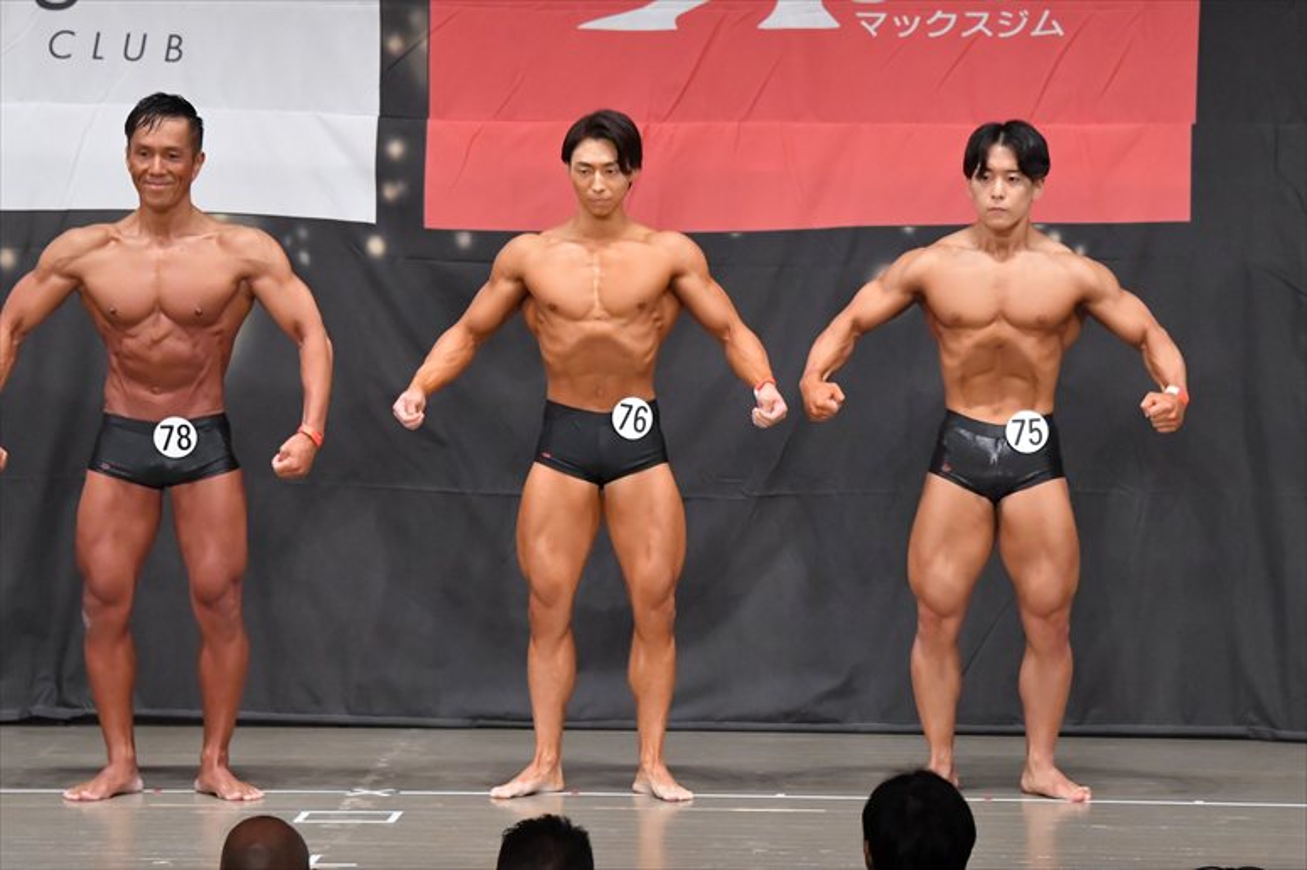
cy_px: 435
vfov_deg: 6.8
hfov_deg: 10.2
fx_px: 7330
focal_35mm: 202
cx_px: 654
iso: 6400
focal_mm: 135
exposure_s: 1/400
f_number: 5.6
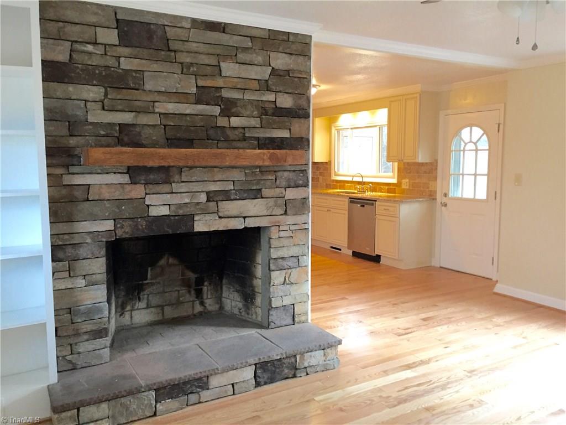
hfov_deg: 61.7
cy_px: 212
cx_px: 283
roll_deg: +0.8
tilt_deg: -5.7
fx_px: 474
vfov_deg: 48.2
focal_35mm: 29
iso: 125
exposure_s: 1/30
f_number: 2.2
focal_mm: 4.15
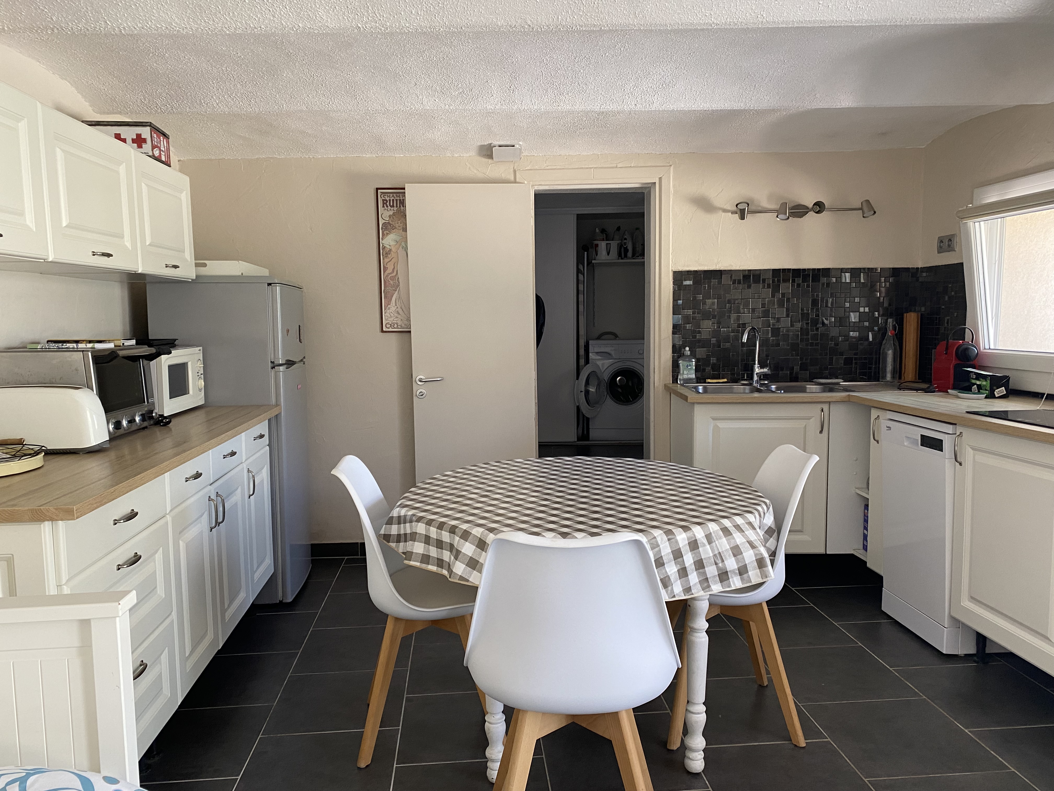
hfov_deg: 67.3
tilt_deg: -5.5
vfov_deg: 53.1
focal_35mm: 26
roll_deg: +0.8
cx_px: 527
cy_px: 396
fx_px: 792
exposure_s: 1/60
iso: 125
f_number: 1.8
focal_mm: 4.25
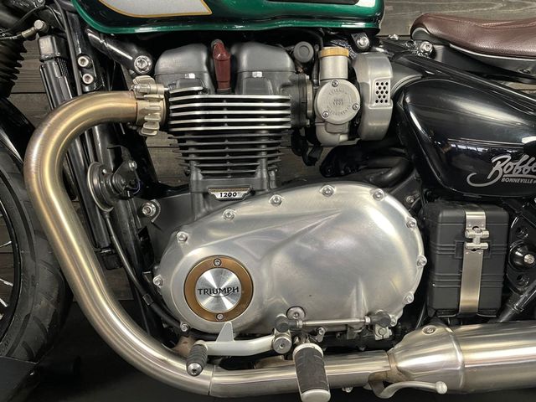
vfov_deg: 53.1
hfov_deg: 67.3
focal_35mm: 26
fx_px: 403
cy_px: 201
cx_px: 268
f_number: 1.6
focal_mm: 4.2
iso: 320
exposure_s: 1/50
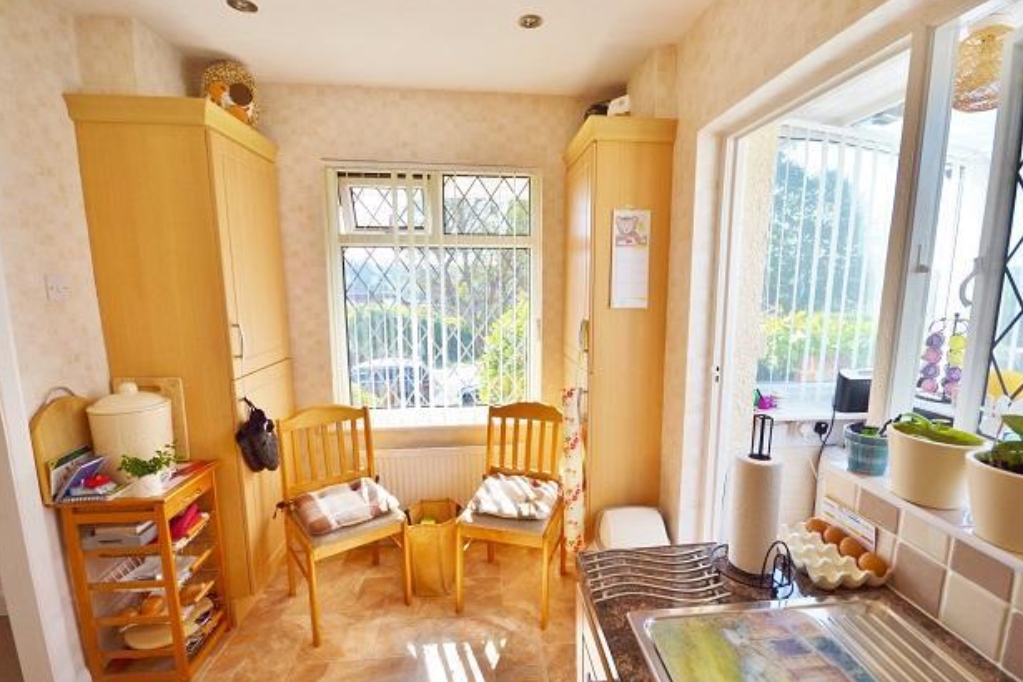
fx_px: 455
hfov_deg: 96.7
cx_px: 537
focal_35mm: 16
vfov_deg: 73.7
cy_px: 355
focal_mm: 10
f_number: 5.6
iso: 110
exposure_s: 1/125
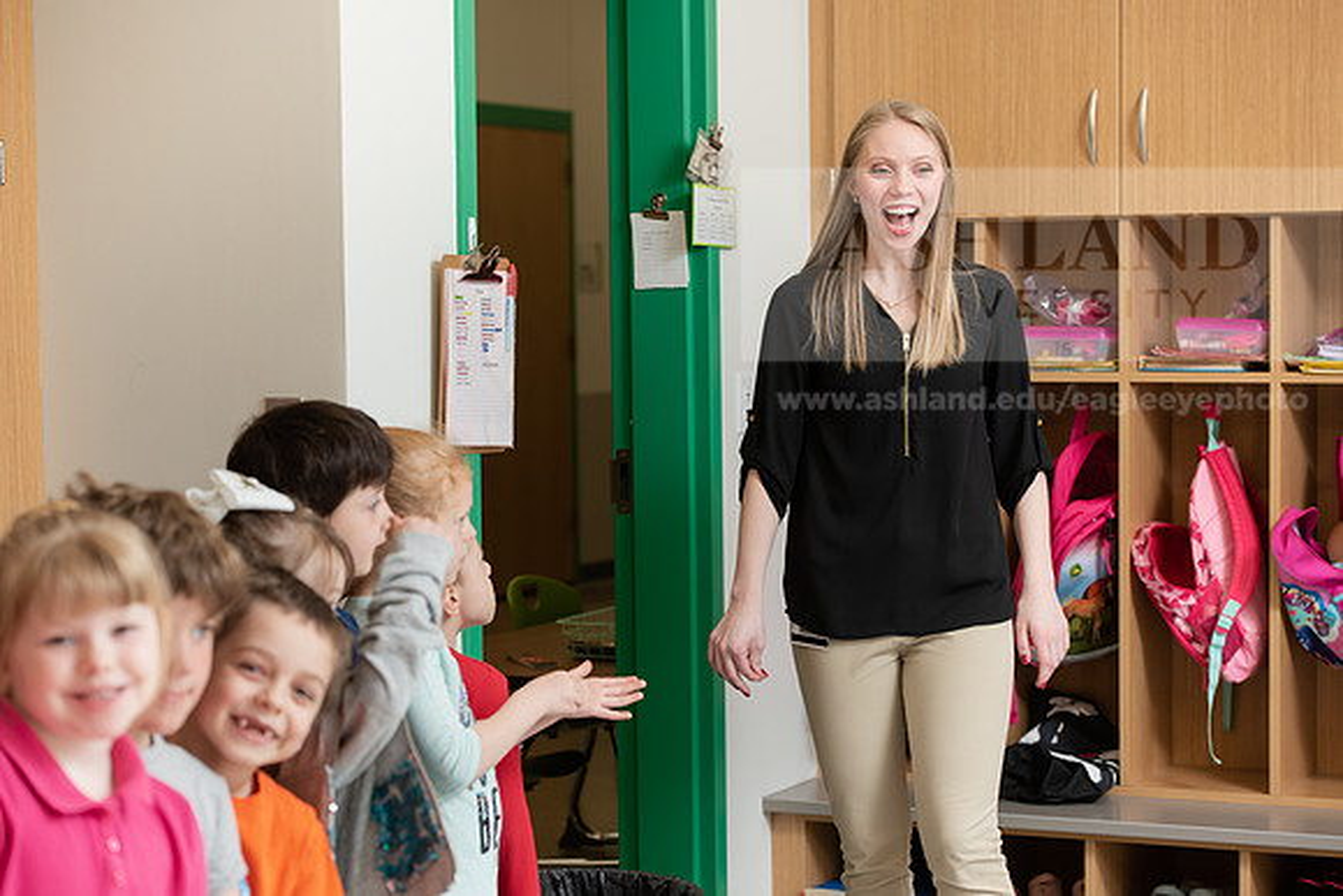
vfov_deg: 16.1
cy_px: 448
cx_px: 672
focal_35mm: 85
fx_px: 3172
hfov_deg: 23.9
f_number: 5
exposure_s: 1/200
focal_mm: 85
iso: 640
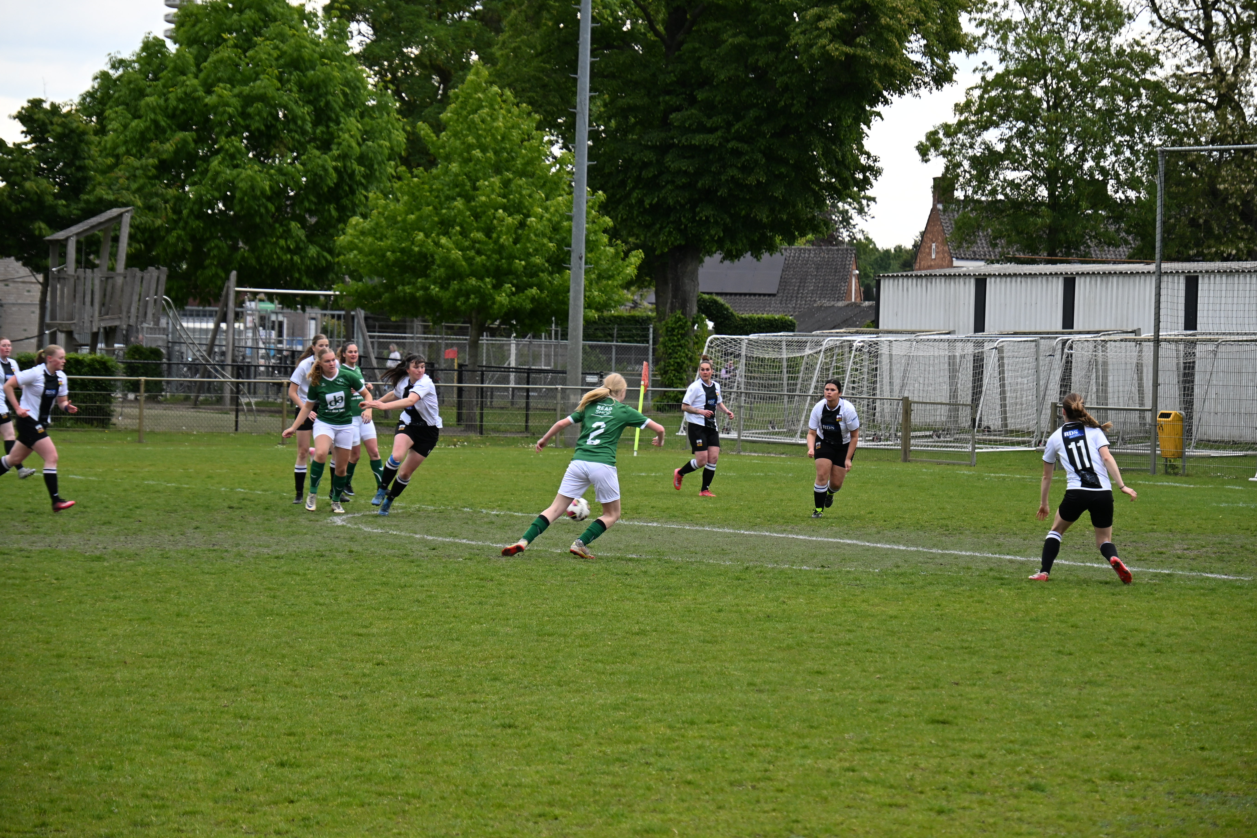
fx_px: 4679
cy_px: 413
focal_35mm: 134
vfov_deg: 10.2
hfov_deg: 15.3
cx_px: 624
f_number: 5
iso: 280
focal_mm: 88
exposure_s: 1/250
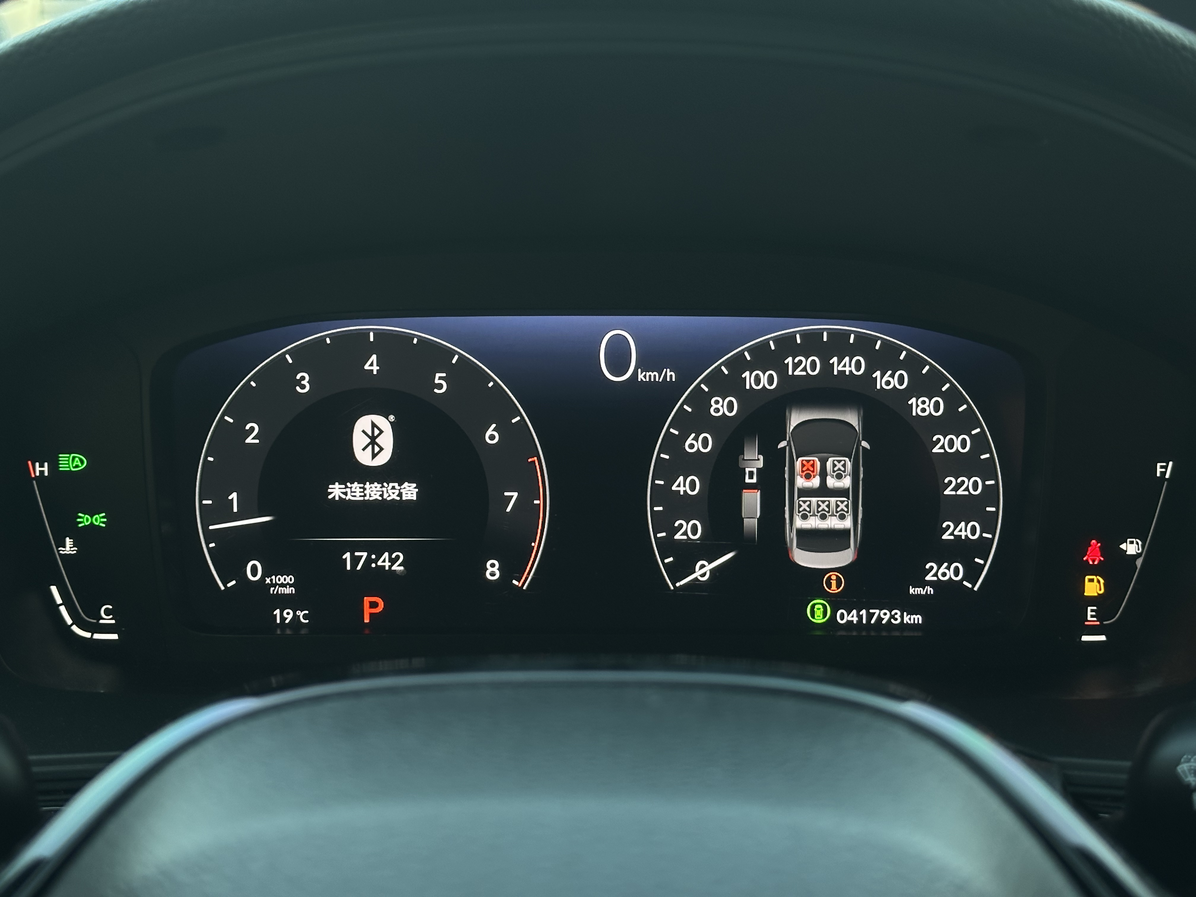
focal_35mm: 48
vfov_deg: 30.3
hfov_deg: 39.7
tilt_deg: -16.6
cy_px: 448
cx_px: 598
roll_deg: -0.4
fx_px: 1658
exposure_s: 1/52
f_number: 1.78
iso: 100
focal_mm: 6.86
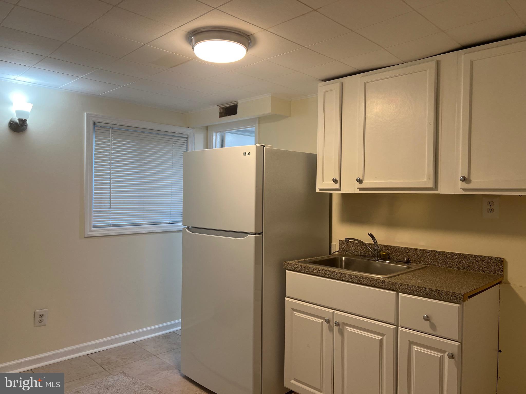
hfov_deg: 67.3
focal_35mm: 26
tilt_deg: -1.2
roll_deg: -0.8
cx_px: 263
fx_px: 395
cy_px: 197
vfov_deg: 53.1
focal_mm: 5.7
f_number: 1.5
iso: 100
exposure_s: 1/120
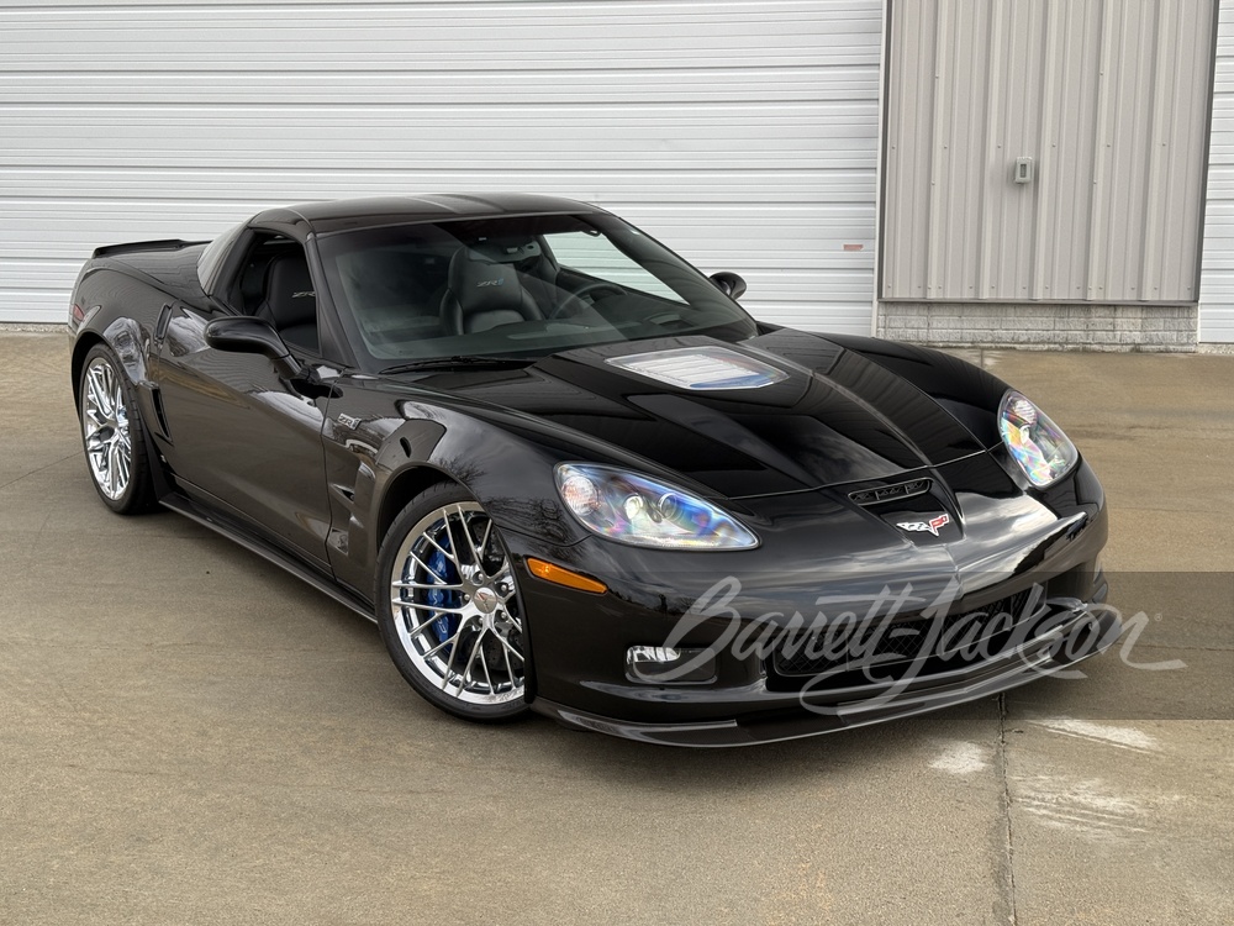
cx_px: 617
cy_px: 463
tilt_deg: -11.1
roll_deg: -0.1
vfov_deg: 30.3
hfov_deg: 39.7
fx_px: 1711
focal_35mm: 48
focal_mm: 6.76
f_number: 1.78
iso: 64
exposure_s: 1/606
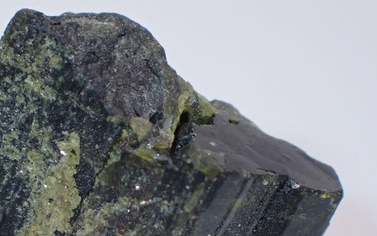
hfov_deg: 10.6
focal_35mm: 198
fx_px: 2035
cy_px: 242
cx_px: 97
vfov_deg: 6.6
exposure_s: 1/100
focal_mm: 18
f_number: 14
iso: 200
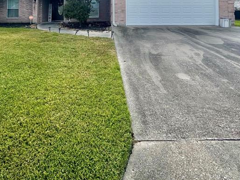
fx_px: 194
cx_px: 104
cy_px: 6
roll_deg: -0.2
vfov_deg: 43.6
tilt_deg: +2.3
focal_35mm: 28
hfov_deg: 63.2
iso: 40
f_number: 2.2
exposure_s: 1/3125
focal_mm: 2.22
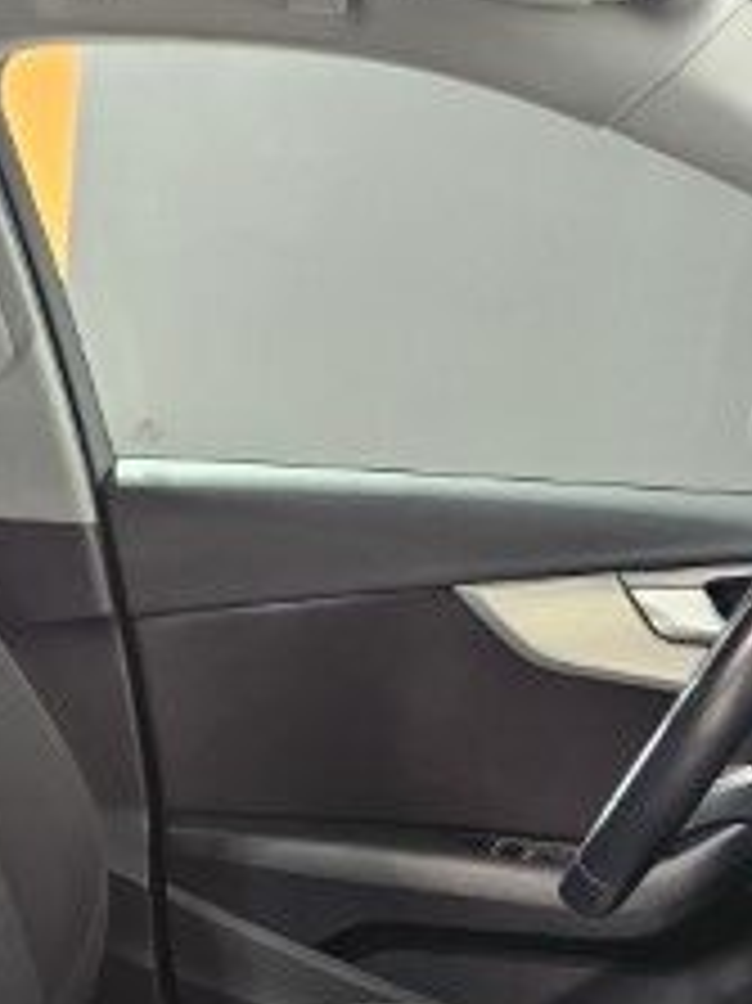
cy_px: 1193
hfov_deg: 19.7
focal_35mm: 66
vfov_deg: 26.3
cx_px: -324
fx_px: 1914
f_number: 1.7
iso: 1000
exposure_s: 1/100
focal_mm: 6.3
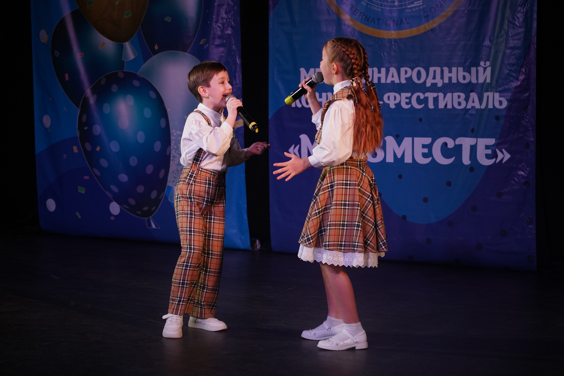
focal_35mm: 70
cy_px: 188
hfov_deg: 28.8
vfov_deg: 19.5
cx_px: 282
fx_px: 1097
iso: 2000
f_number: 4.5
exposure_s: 1/400
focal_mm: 70
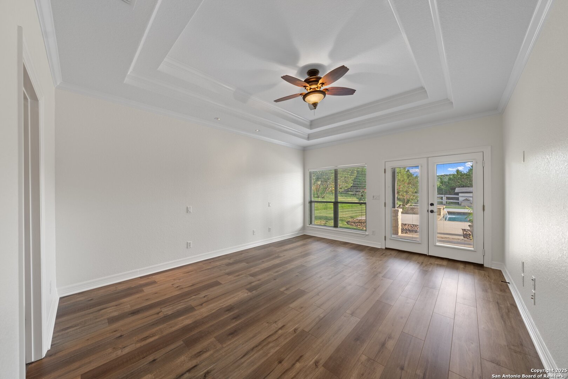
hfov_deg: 112.6
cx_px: 284
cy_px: 190
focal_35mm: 12
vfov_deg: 90.0
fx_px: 189
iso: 100
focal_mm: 12
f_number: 7.1
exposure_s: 1
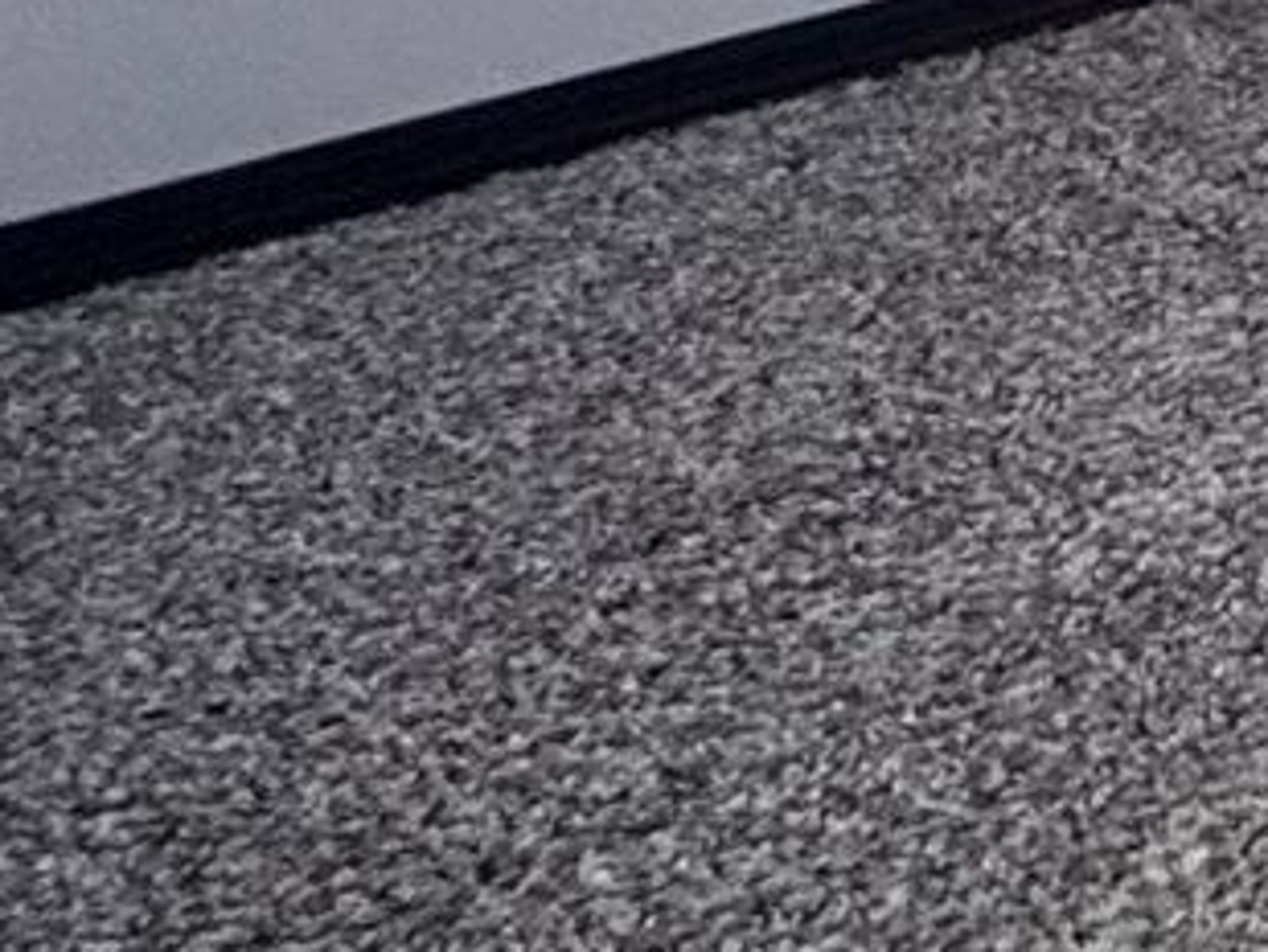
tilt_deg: -4.1
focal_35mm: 87
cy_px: -1317
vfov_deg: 13.0
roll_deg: -0.3
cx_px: 3529
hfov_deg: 12.6
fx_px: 3188
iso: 160
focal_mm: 2.22
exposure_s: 1/99
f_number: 2.2
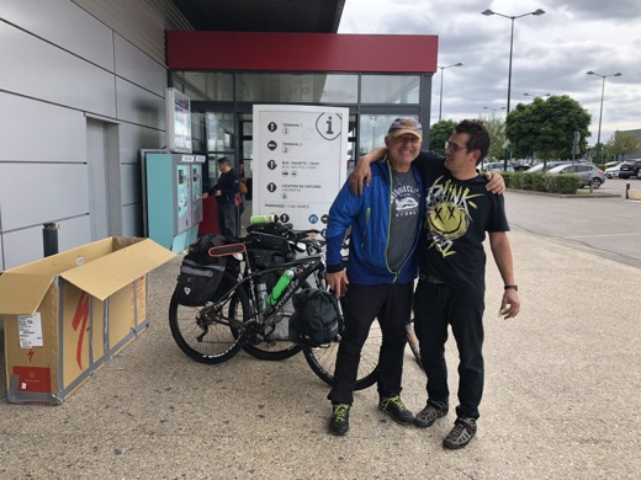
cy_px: 240
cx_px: 320
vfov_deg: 49.7
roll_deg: +0.1
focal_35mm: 28
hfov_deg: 63.4
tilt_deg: -6.5
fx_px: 518
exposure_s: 1/495
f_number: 1.8
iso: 20
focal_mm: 4
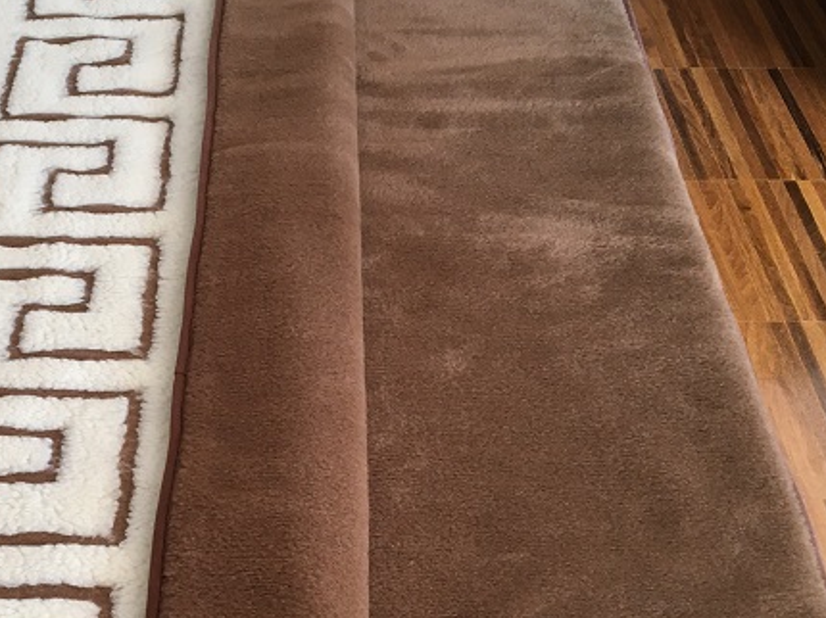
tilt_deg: -46.7
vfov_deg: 26.9
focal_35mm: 54
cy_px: 399
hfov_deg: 34.4
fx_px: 1288
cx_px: 161
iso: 50
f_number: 2.2
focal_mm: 4.15
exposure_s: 1/33
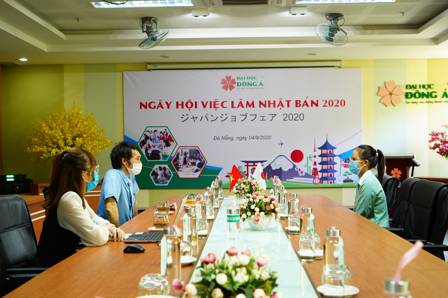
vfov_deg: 30.5
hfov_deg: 44.5
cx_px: 224
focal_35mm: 44
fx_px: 547
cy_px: 149
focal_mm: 44
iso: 2000
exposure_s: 1/50
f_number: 5
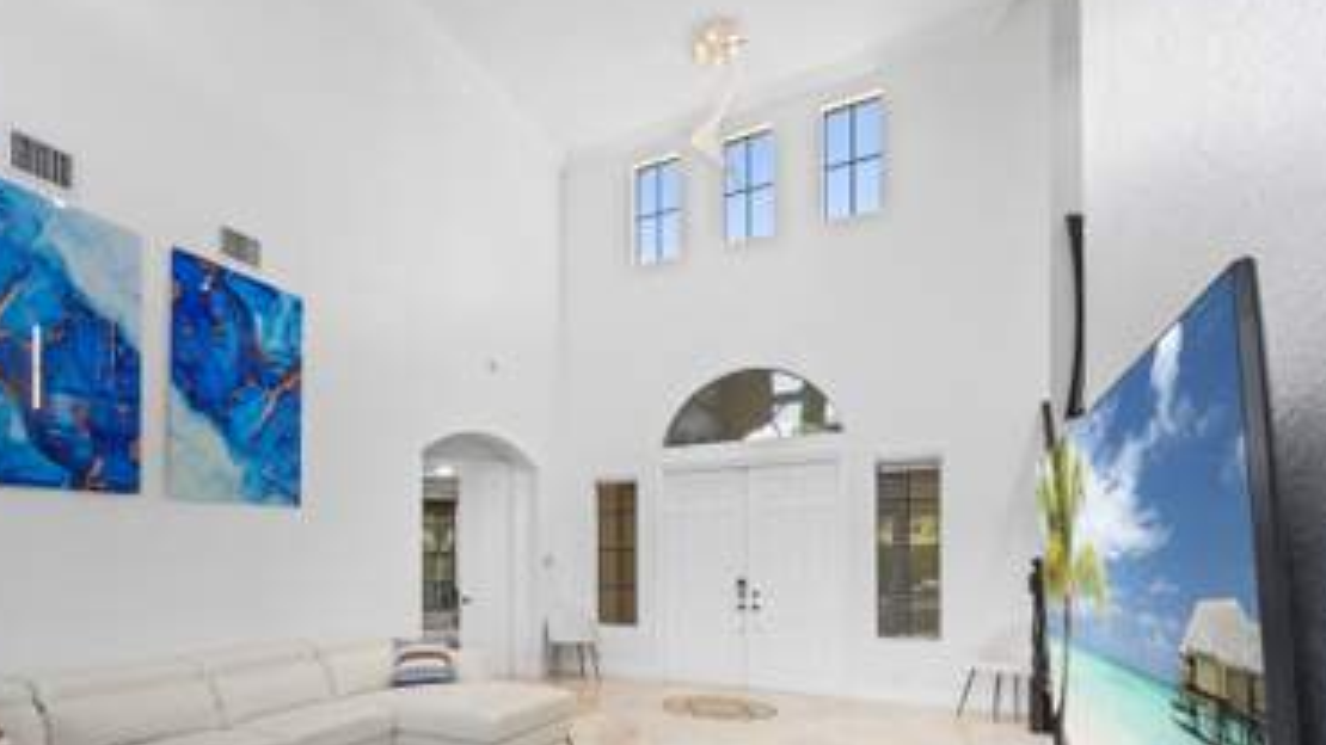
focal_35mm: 19
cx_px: 520
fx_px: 668
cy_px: 521
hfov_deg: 88.2
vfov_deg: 56.5
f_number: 8
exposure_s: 1/5
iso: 500
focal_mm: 14
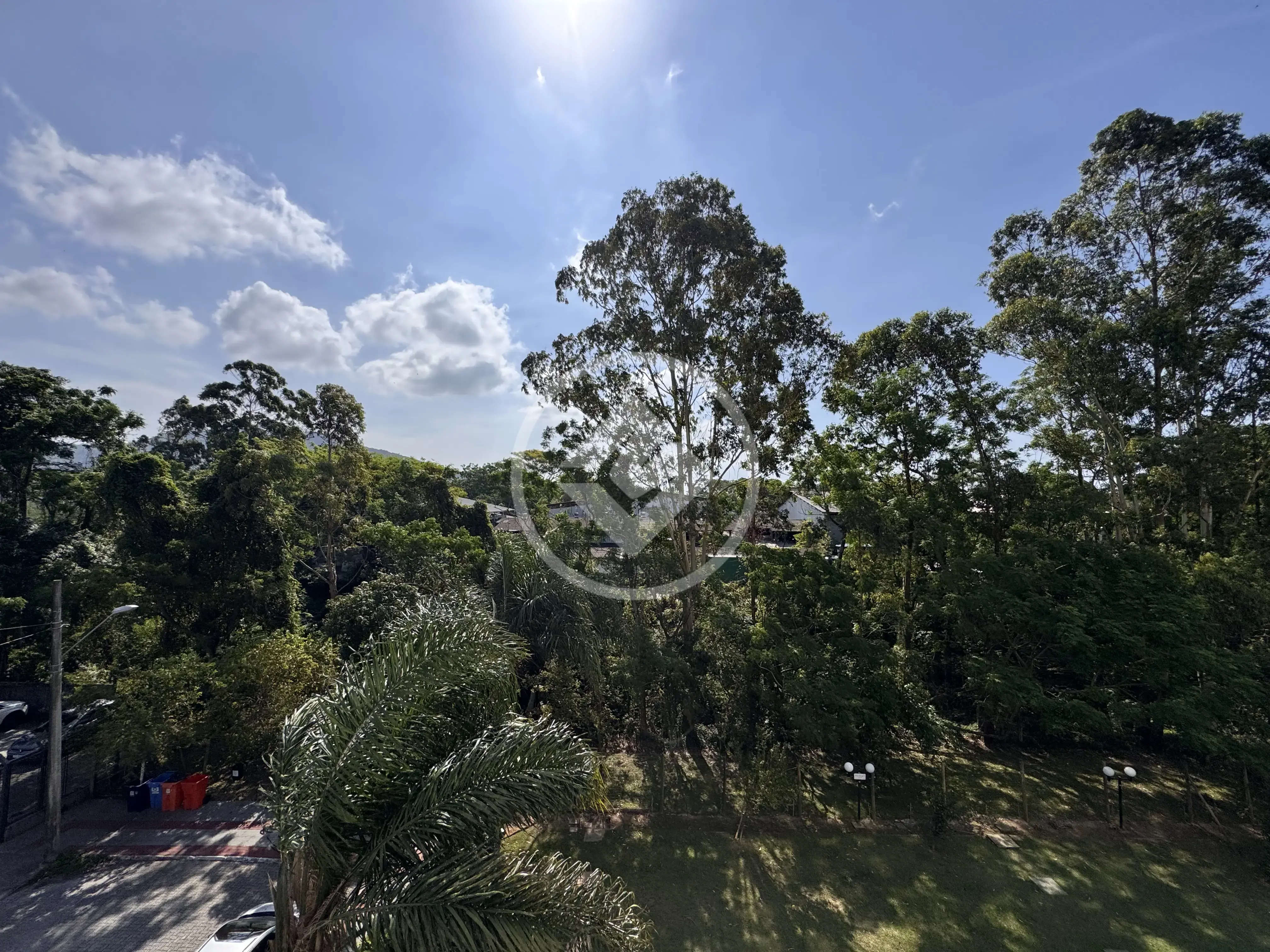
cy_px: 476
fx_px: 514
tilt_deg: +2.7
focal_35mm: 14
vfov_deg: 85.7
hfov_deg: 102.1
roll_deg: -0.7
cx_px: 635
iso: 50
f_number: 2.2
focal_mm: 2.22
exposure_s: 1/4132
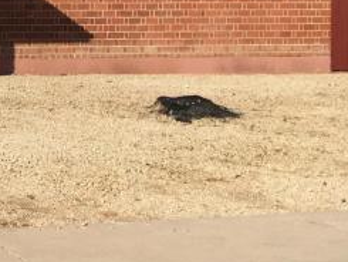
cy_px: 7
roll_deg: -0.8
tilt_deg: -0.8
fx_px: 1217
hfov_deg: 14.2
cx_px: -297
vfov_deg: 12.1
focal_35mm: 121
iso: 25
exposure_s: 1/1748
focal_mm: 4.15
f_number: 2.2
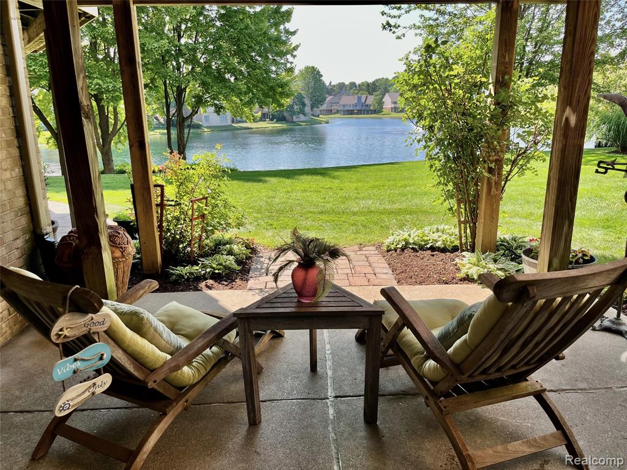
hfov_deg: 67.3
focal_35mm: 26
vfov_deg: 53.1
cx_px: 314
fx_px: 471
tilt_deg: -15.6
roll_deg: +0.3
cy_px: 235
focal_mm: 5.1
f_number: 1.6
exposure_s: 1/457
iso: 50
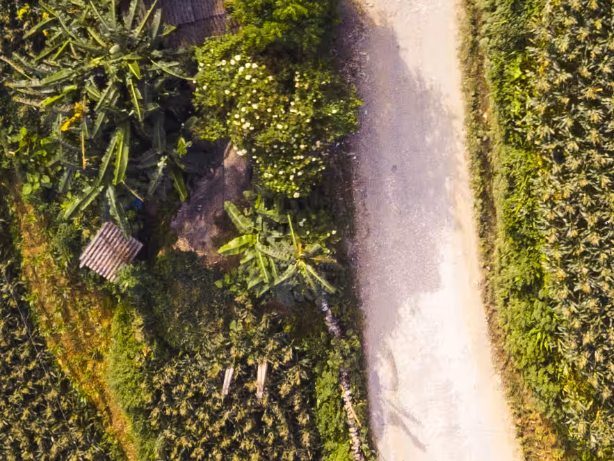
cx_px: 362
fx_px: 1951
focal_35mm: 110
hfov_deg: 17.9
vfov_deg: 12.3
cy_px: -379
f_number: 2.8
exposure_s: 1/540
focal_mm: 4.5
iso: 100
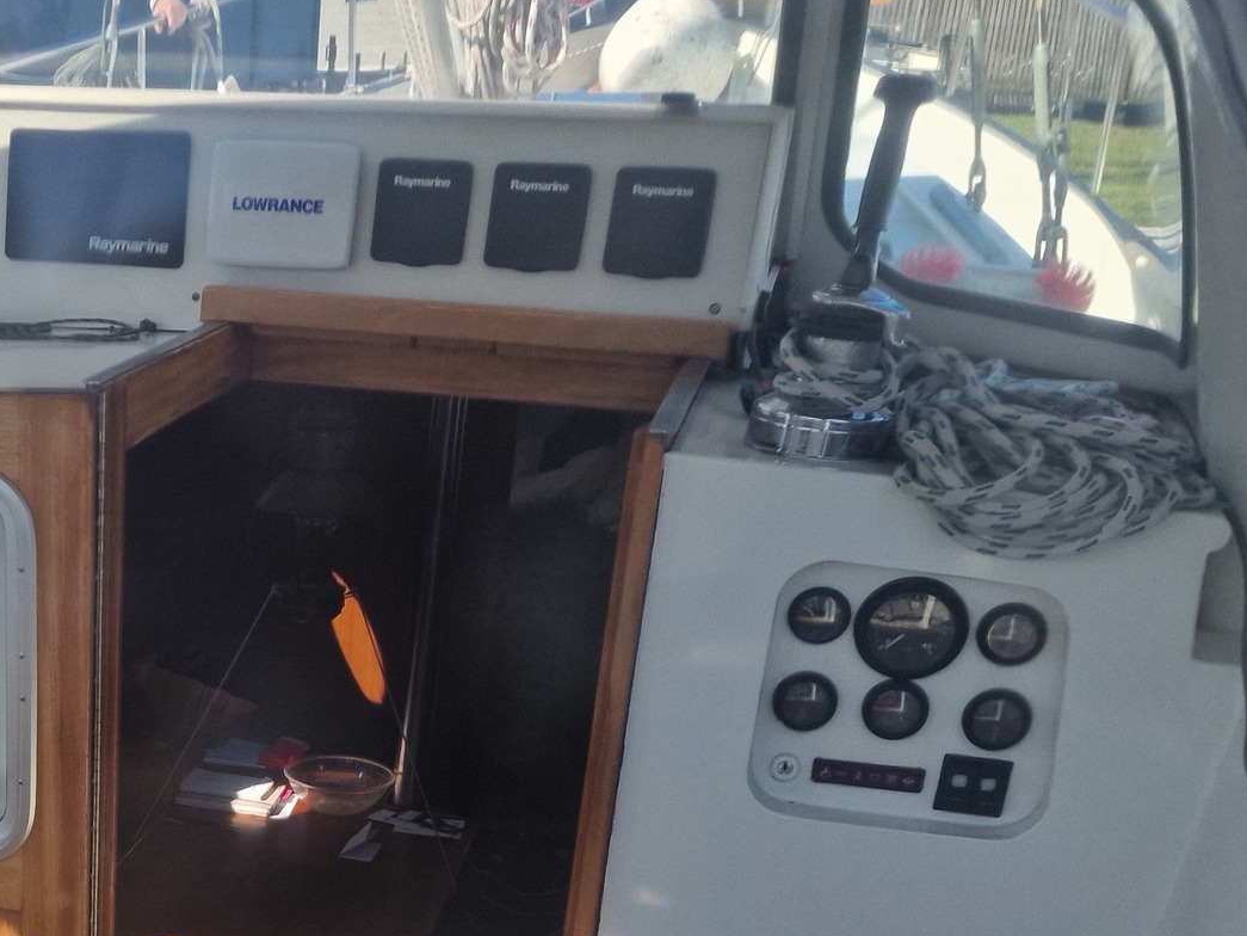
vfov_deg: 24.9
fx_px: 1982
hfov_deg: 32.2
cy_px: 997
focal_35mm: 55
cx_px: 4
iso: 50
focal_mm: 6.4
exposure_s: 1/463
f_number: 1.8
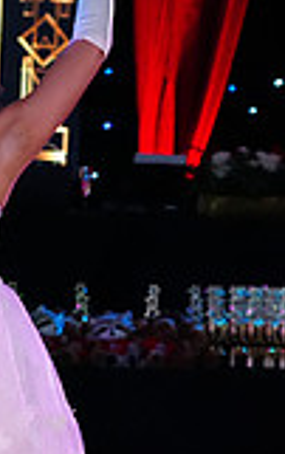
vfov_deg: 8.7
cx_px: -404
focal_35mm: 242
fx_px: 2999
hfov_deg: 5.3
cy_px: 337
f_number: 4.5
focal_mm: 66
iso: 3200
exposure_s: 1/250
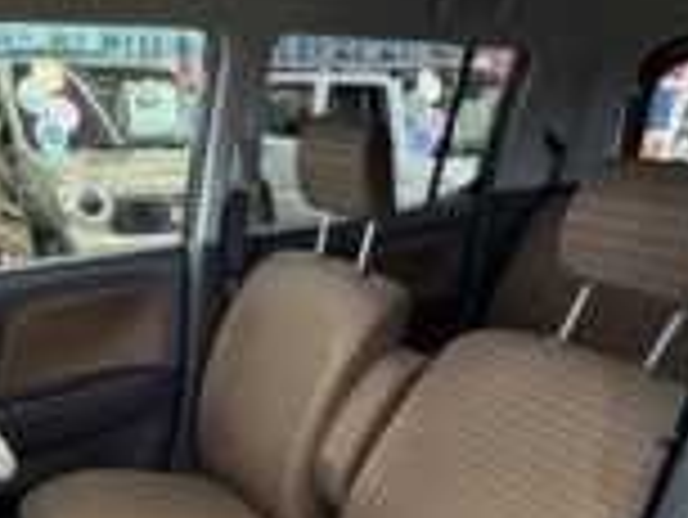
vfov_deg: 37.7
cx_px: 310
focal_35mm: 32
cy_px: 556
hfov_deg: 56.7
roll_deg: -0.8
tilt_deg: -35.0
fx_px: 637
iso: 400
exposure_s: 1/50
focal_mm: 2.22
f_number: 2.2
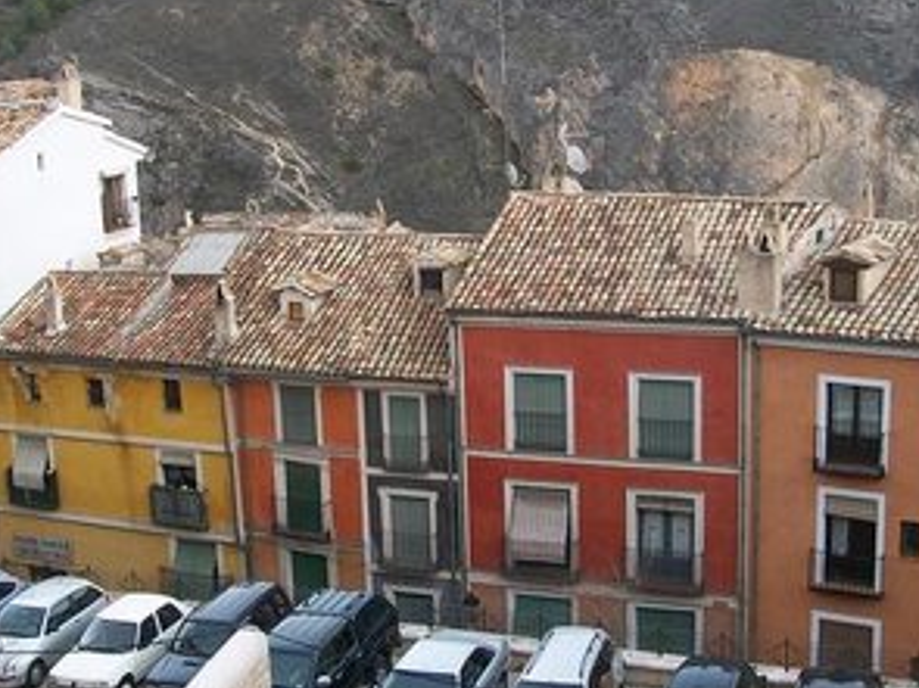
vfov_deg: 25.2
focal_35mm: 58
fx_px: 1539
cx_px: 379
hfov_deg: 33.2
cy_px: 314
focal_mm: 6
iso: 80
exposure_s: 1/100
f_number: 2.7
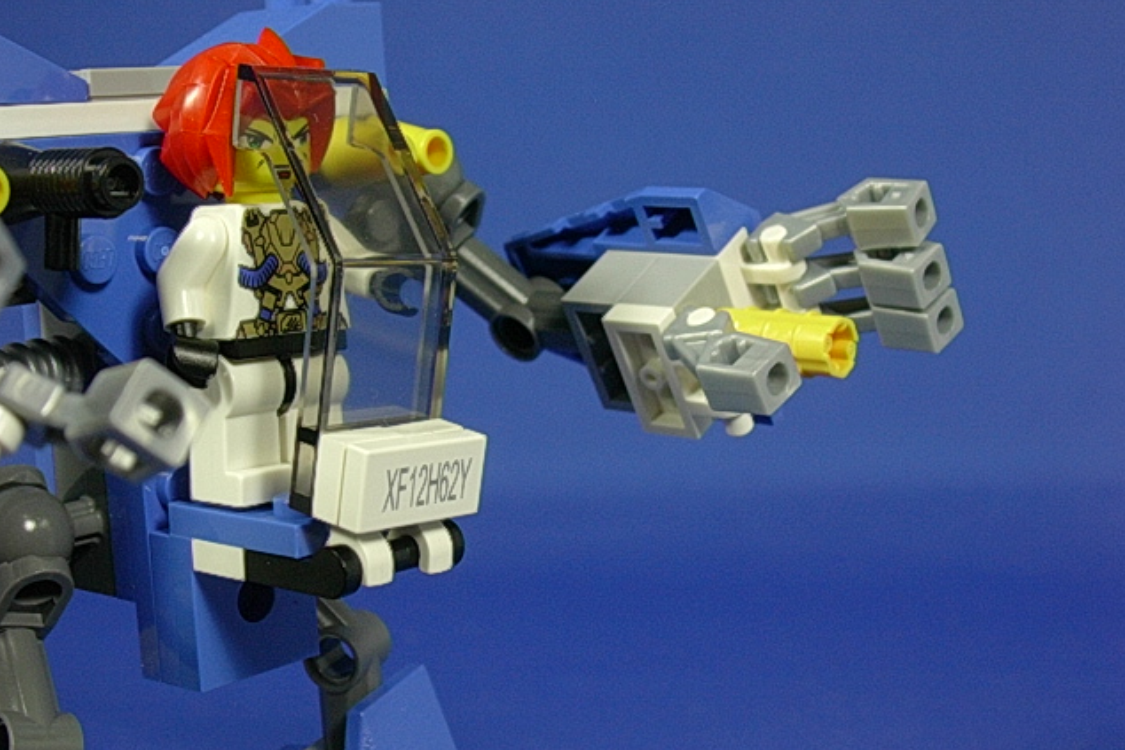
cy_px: 383
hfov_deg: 31.9
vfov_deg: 21.6
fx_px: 1969
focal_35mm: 63
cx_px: 562
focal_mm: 9
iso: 70
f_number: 3.4
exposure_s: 1/18.4
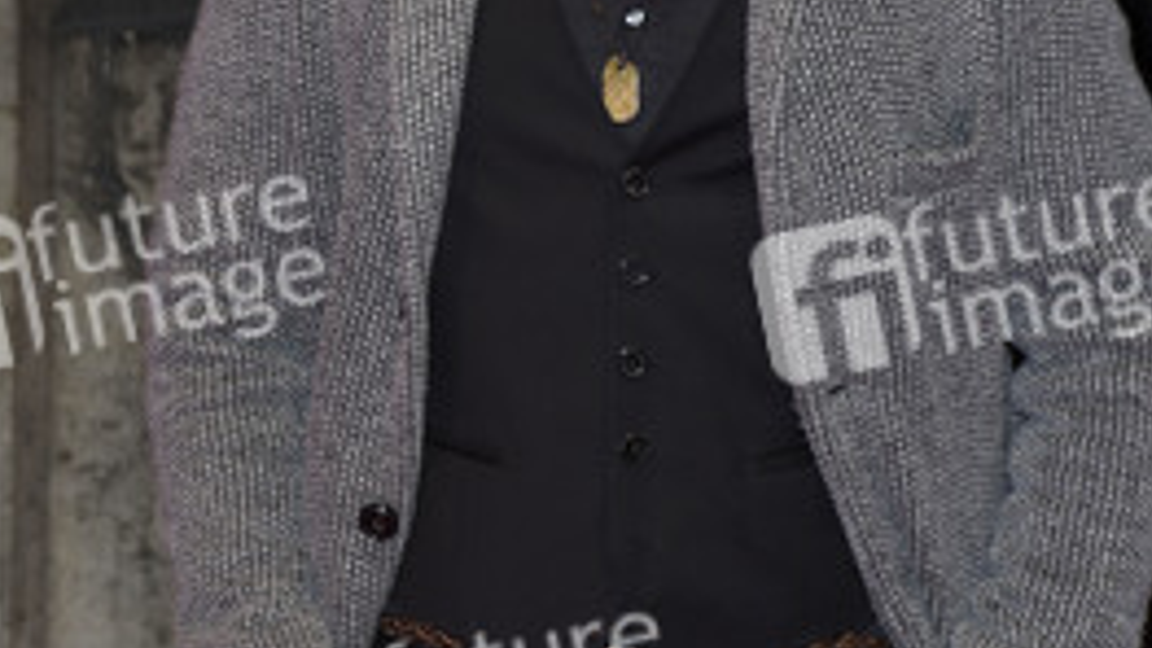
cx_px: 578
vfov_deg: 6.8
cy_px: 61
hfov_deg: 12.0
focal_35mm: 179
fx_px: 5462
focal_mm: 75
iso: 500
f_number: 6.3
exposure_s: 1/160
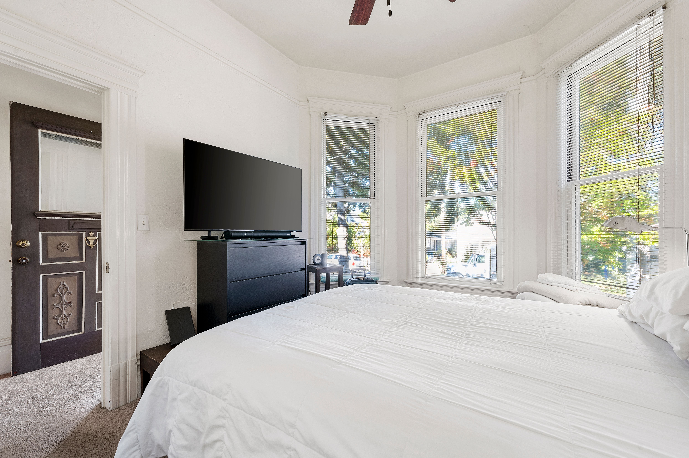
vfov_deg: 81.1
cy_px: 229
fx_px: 268
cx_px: 344
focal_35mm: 14
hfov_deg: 104.3
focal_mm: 14
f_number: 9
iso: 250
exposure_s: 1/2.5
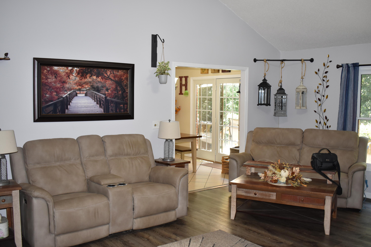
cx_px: 186
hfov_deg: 53.1
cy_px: 124
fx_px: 371
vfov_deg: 36.9
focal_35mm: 36
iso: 800
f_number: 4.5
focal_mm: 24
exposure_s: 1/80
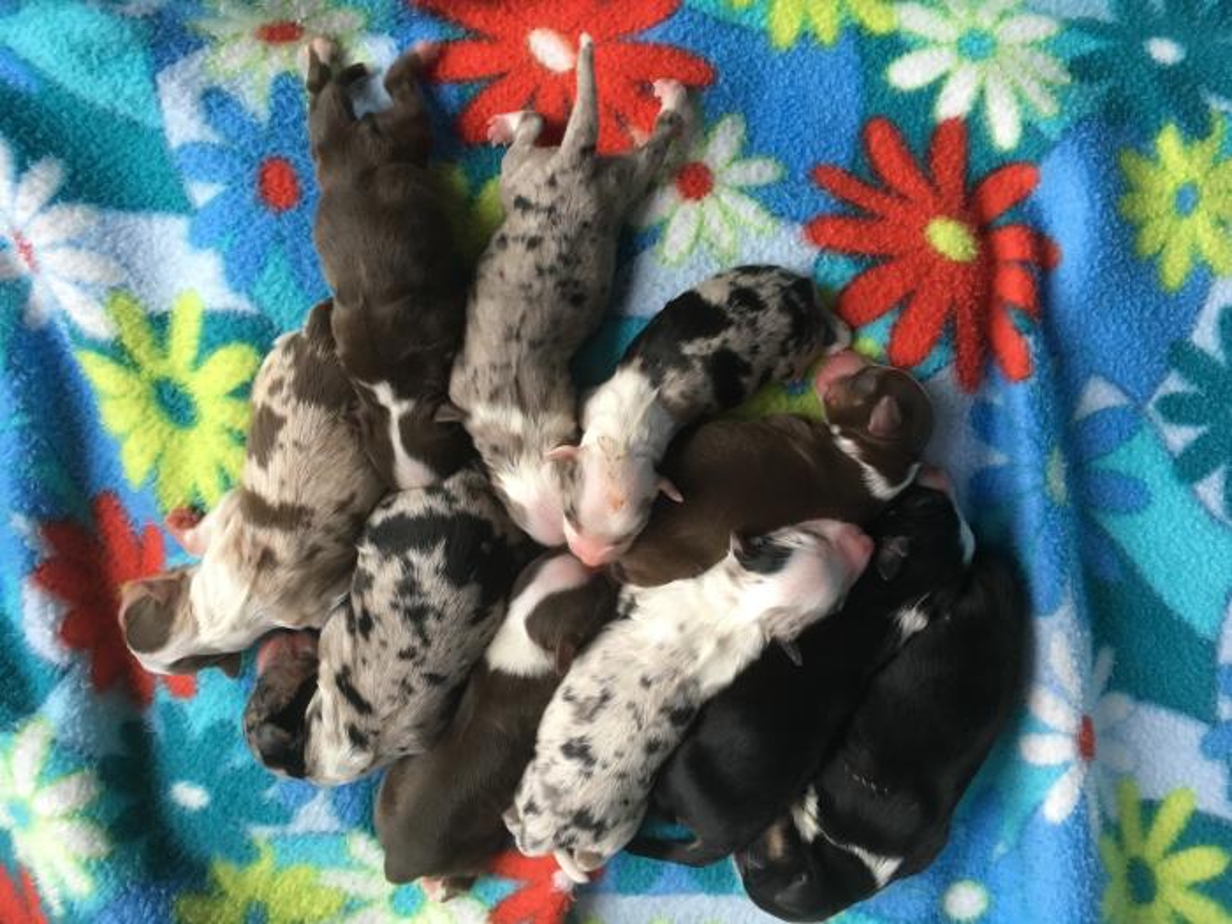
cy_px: 462
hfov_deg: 61.7
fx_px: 1032
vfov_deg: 48.2
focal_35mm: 29
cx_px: 616
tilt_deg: -85.7
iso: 100
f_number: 2.2
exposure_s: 1/30
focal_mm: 4.15
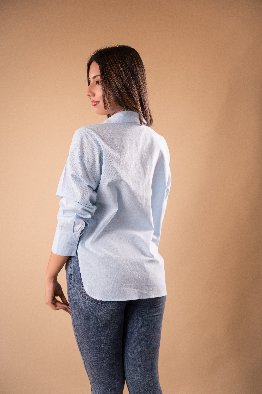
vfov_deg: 45.4
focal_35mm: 43
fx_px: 469
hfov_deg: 31.2
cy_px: 197
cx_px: 131
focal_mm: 43
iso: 160
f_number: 2.8
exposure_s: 1/200
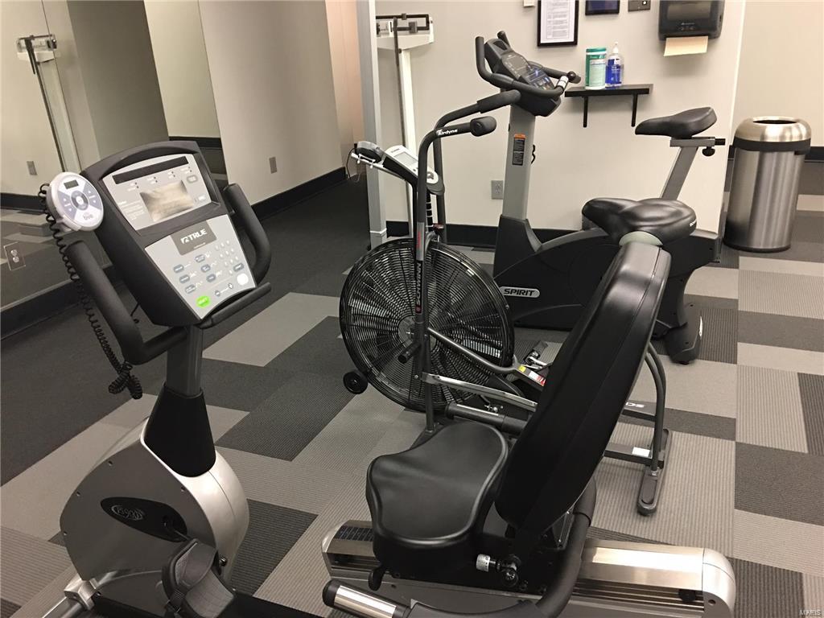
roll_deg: +3.7
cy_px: 309
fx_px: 690
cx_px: 412
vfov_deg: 48.2
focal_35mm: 29
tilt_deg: -21.5
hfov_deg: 61.7
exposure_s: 1/4
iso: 64
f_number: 2.2
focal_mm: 4.15
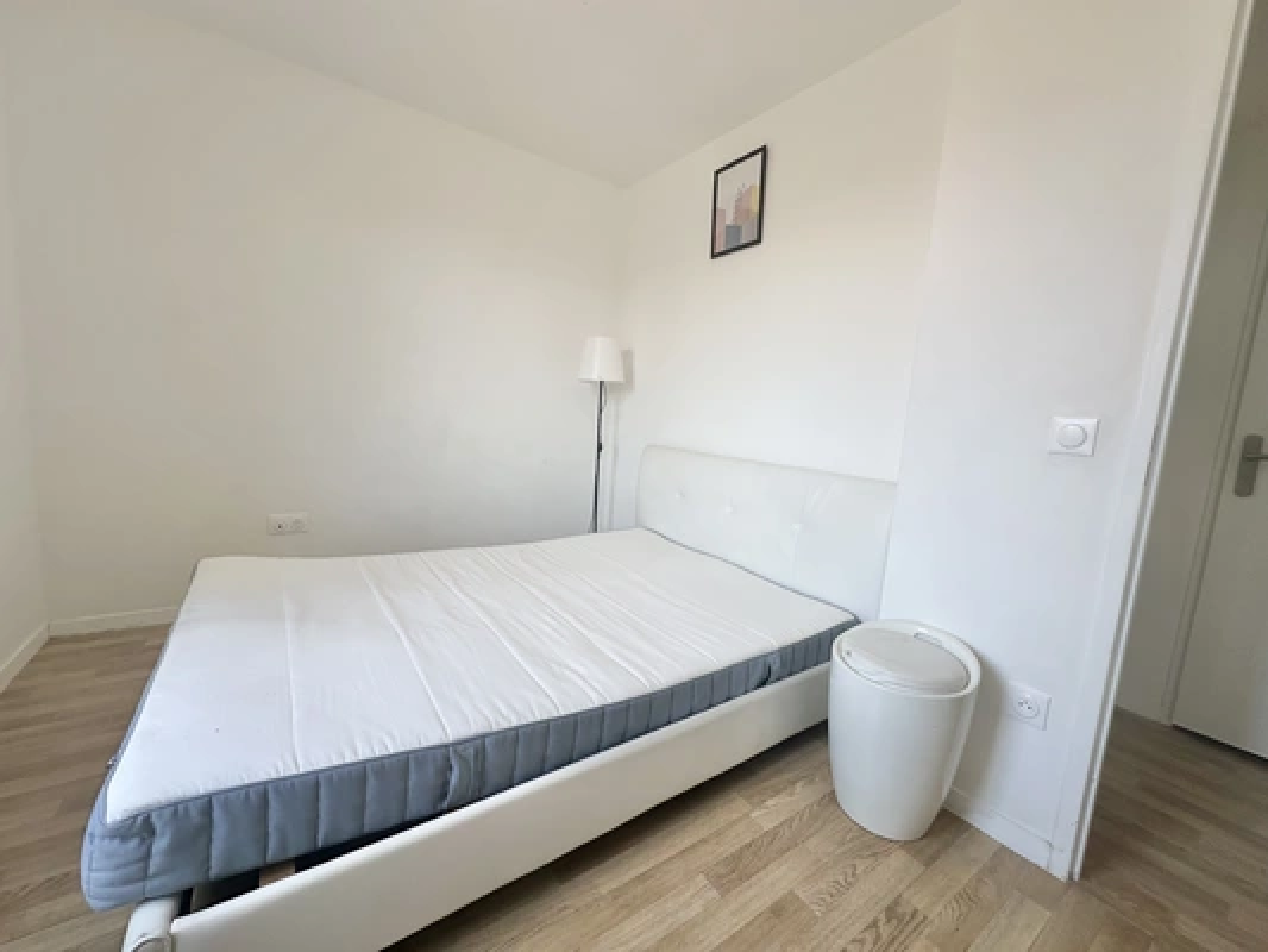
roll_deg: -3.9
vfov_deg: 85.7
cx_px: 634
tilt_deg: -6.3
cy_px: 476
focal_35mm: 14
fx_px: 513
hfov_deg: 102.1
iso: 40
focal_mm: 2.22
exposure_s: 1/125
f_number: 2.2
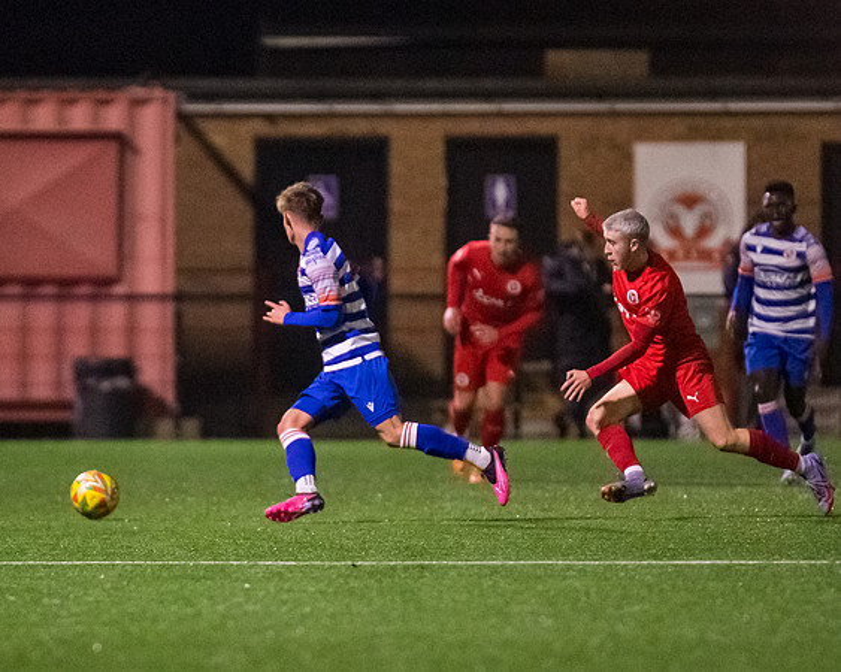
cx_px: 264
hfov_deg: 3.3
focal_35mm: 583
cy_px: 345
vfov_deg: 2.7
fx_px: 14500
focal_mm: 300
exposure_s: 1/1250
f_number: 2.8
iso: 8000
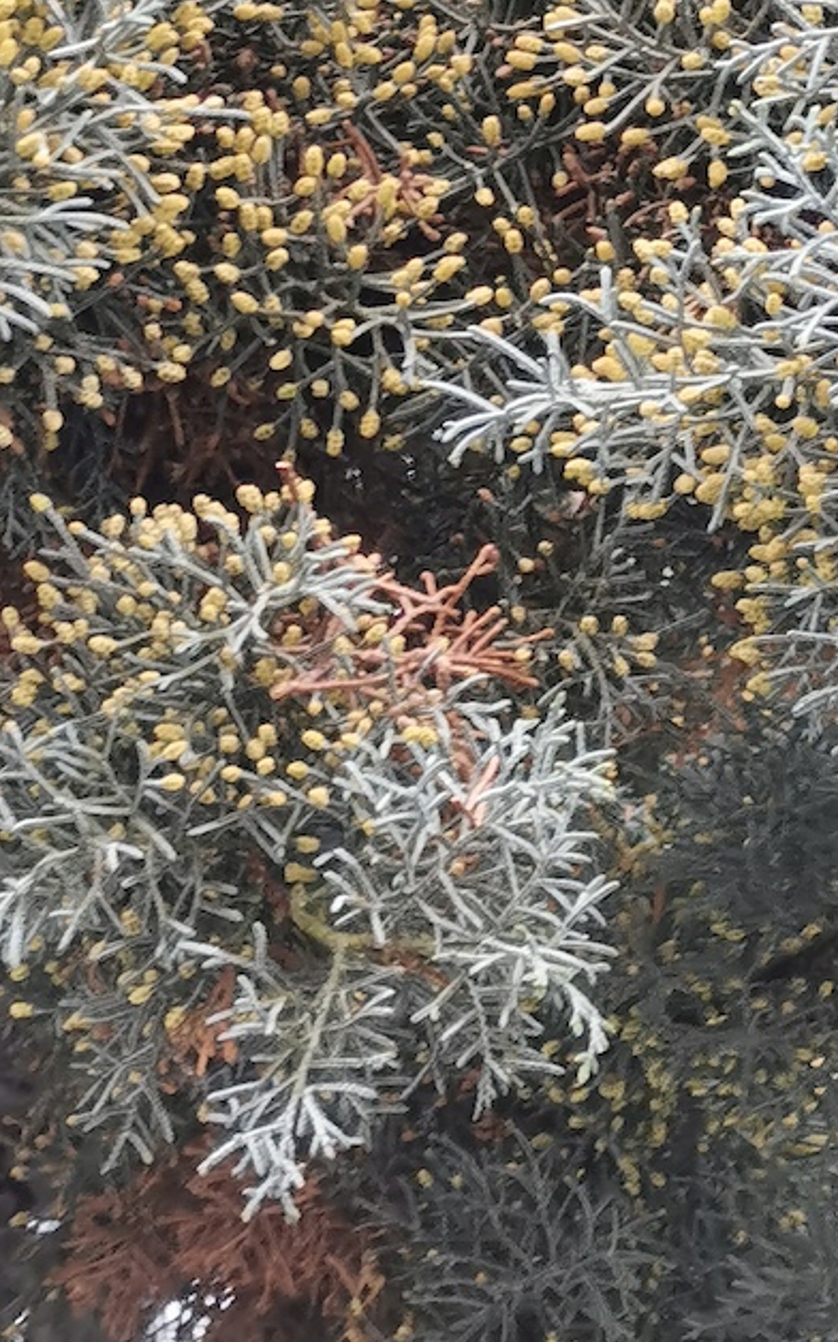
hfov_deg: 8.2
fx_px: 5852
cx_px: 455
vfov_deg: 12.9
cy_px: 0
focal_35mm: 160
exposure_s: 1/50
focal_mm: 5.58
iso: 125
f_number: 1.8
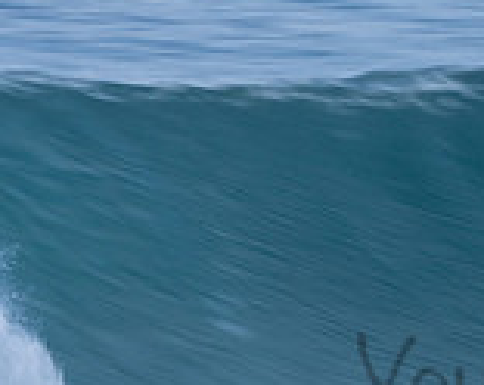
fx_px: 37494
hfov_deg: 0.7
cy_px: 356
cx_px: 676
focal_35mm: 2624
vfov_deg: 0.6
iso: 100
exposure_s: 1/30
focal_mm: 500
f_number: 20
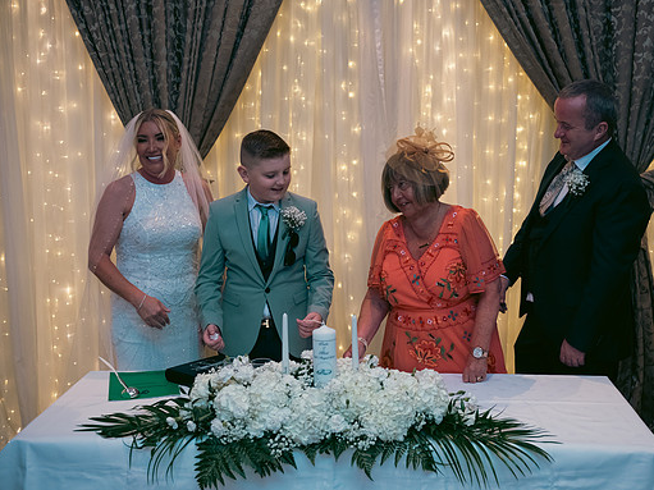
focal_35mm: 48
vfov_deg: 30.3
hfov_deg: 39.6
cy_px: 245
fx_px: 907
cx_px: 358
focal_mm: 44
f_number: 3.5
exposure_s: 1/160
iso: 800
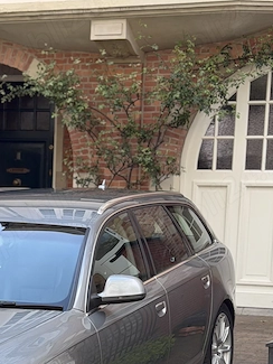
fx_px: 1240
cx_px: -13
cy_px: 405
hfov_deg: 12.4
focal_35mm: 118
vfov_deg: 16.2
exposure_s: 1/1353
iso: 80
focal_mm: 6.76
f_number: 1.78
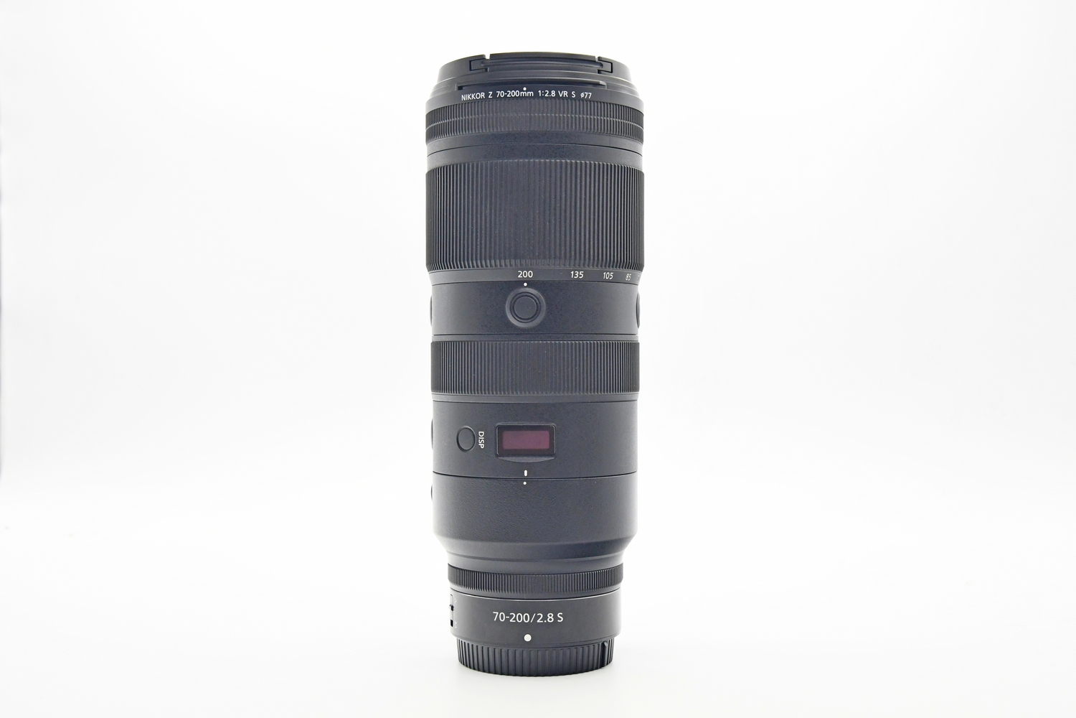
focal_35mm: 48
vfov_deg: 28.1
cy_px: 359
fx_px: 1435
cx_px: 538
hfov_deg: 41.1
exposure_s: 1/125
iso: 1250
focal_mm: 32
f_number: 8
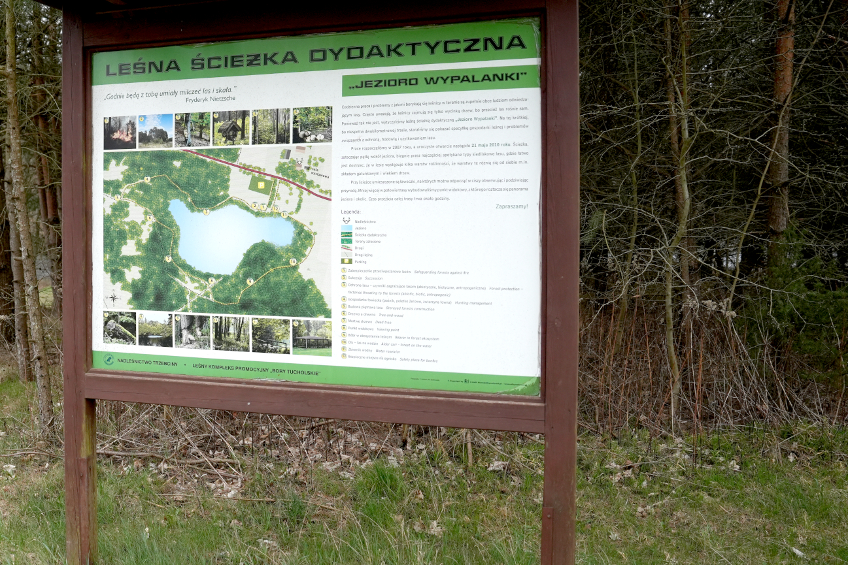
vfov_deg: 35.9
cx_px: 208
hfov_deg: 49.7
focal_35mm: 37
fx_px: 872
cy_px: 250
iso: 640
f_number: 2.8
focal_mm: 24
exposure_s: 1/2500
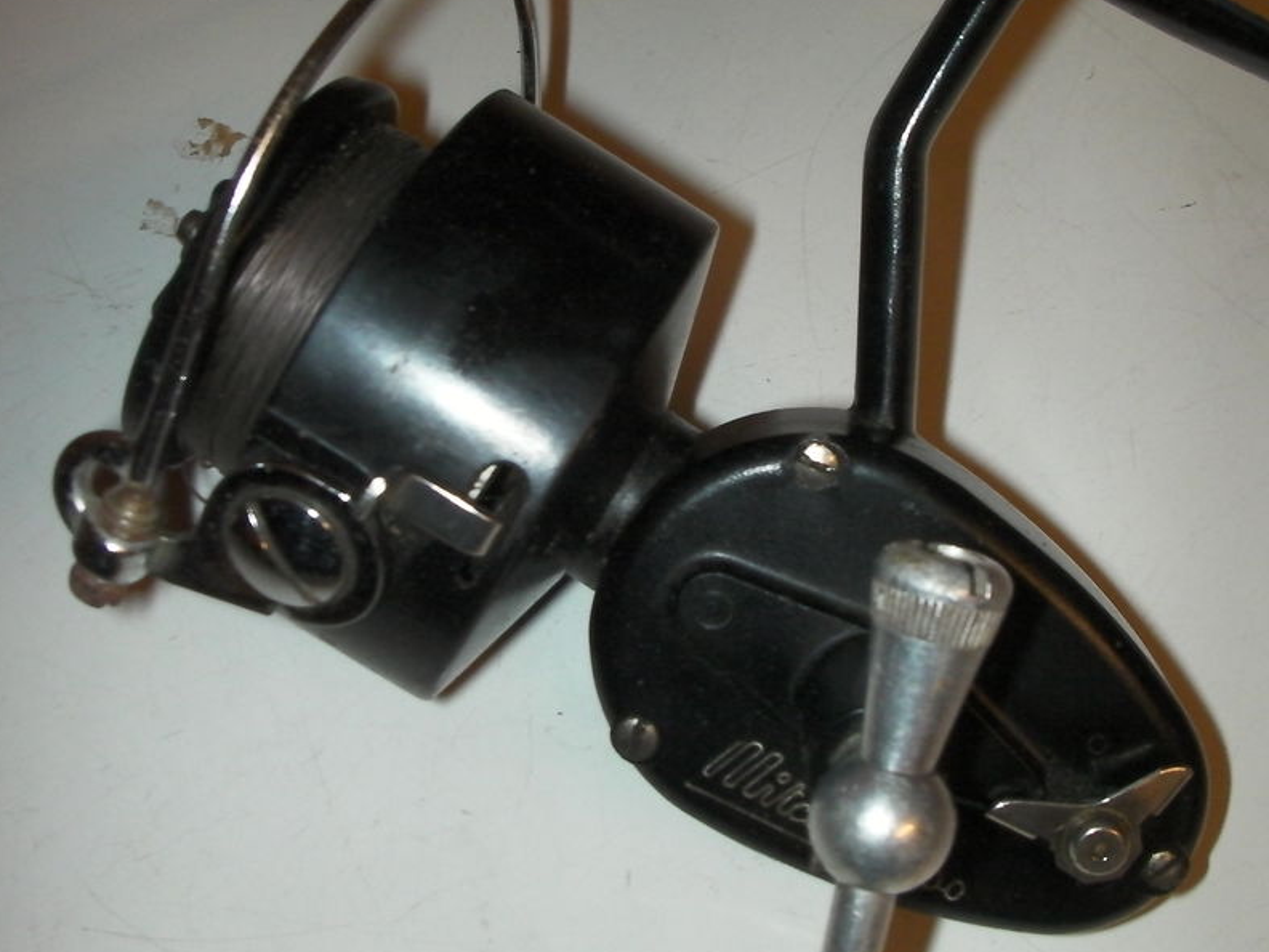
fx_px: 1760
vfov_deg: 30.2
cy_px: 423
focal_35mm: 48
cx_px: 662
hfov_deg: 39.6
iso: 200
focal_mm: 6.3
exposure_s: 1/30
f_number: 5.6
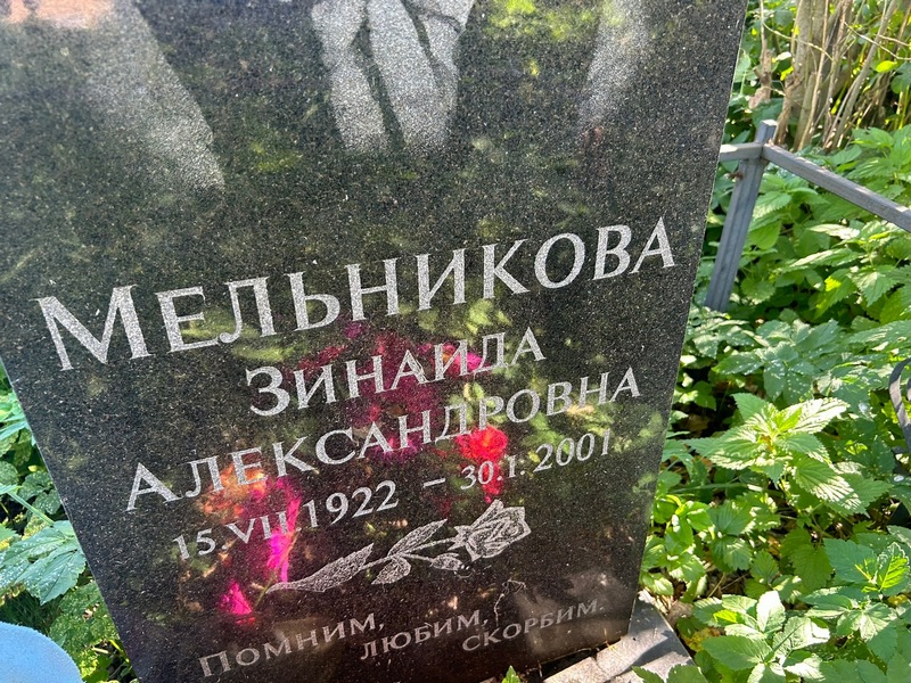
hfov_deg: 67.3
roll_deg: -1.9
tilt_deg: -31.7
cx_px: 456
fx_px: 684
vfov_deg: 53.1
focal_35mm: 26
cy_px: 342
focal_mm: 5.7
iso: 125
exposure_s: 1/121
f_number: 1.5
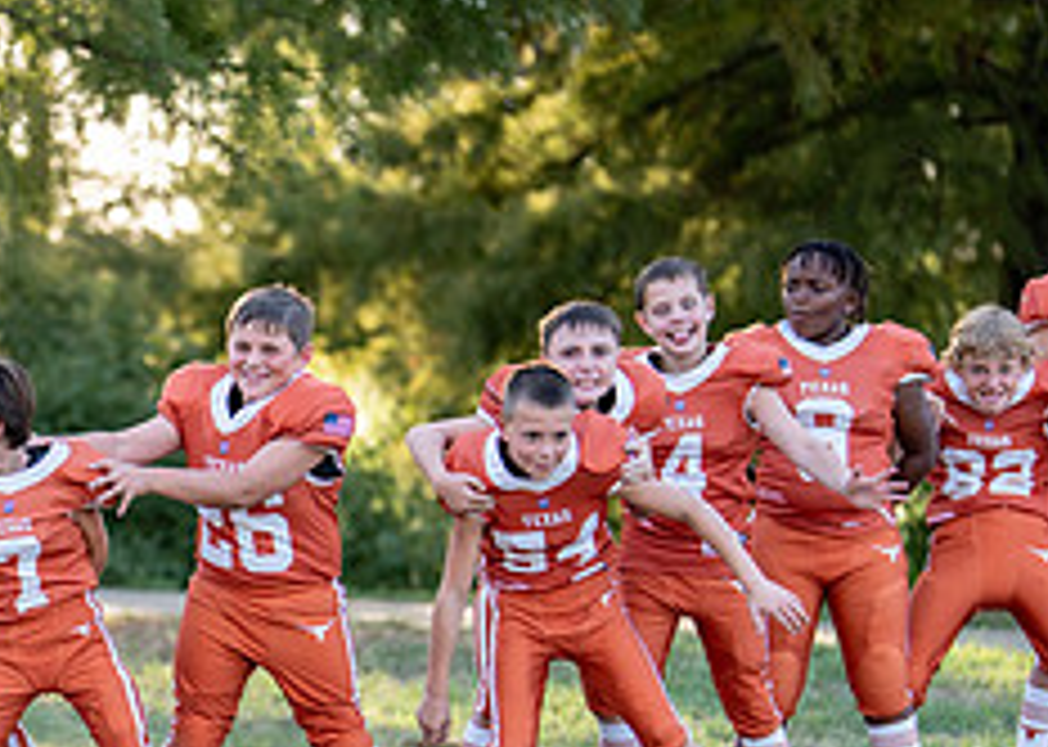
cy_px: 639
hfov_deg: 12.6
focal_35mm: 158
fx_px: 4699
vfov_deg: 9.1
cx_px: 38
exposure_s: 1/1000
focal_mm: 50
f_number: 1.2
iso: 100
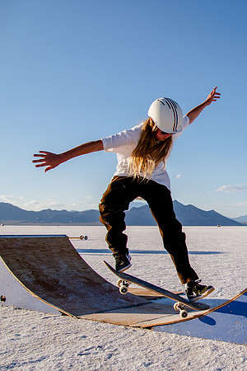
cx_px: 272
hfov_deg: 27.3
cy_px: 190
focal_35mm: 45
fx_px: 464
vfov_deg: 43.5
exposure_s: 1/2500
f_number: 4
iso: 200
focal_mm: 24
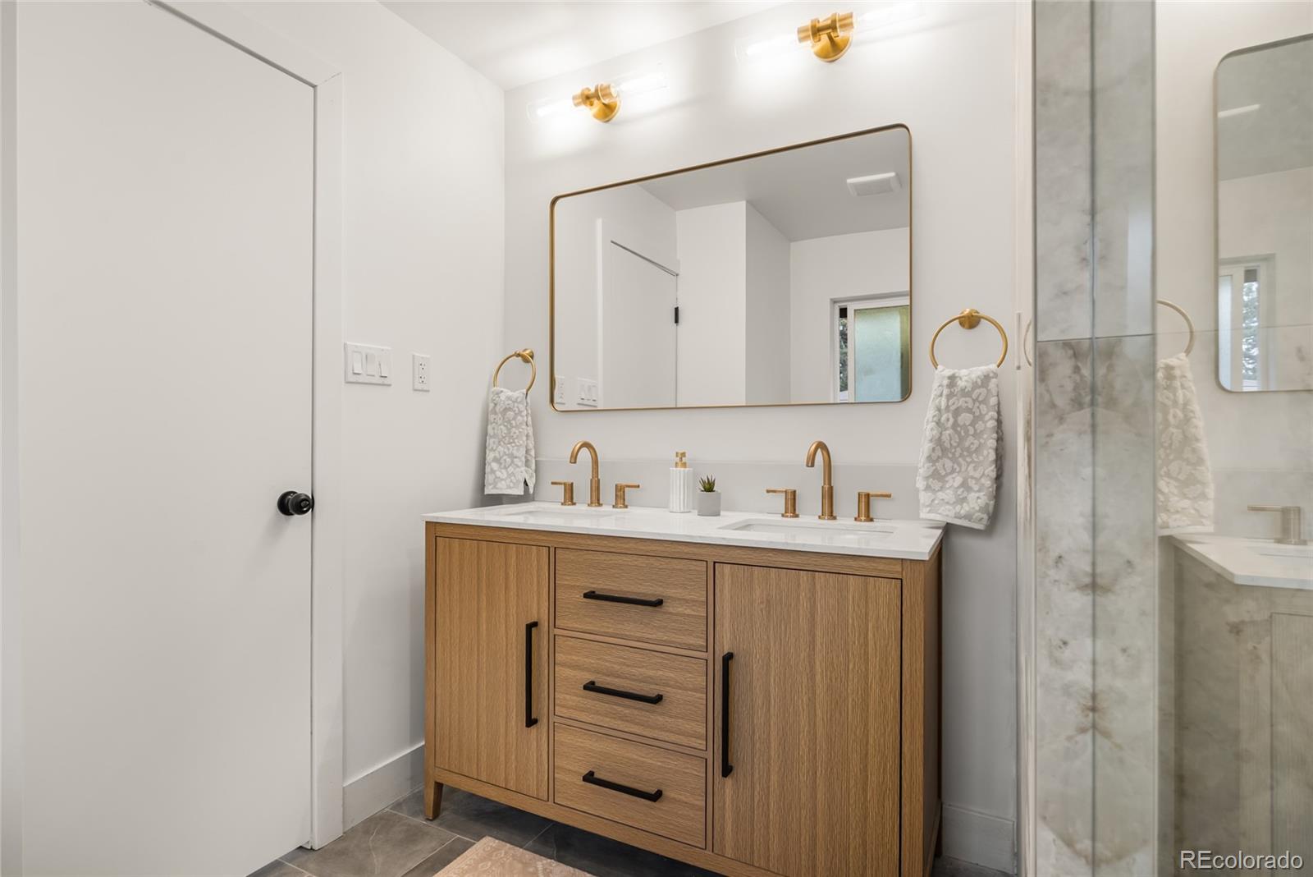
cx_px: 656
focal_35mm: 18
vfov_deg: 67.4
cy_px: 438
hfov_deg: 90.0
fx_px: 657
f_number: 8
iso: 200
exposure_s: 1/1.67
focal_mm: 18
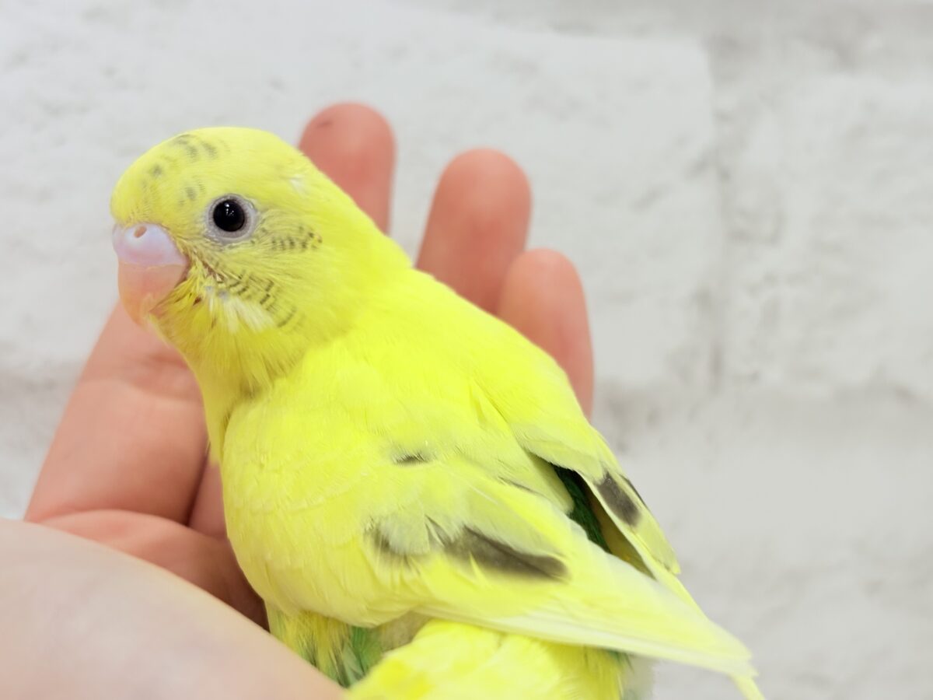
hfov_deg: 36.8
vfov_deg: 28.0
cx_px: 466
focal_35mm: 52
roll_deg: -4.2
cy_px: 350
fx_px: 1402
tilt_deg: -4.4
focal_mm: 5.96
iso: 64
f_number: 1.6
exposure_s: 1/100
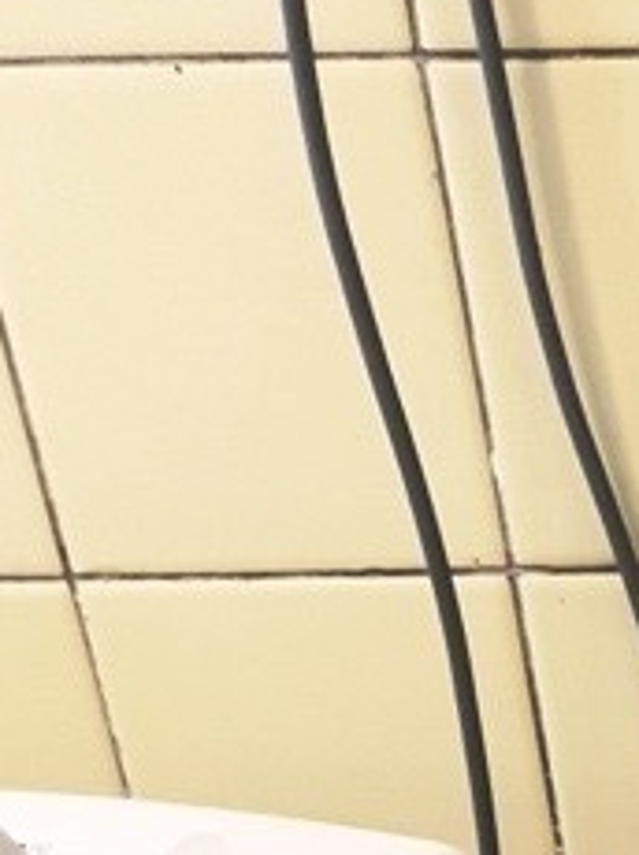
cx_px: 1278
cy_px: 1848
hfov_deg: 11.5
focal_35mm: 116
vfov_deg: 13.7
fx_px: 2860
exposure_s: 1/20
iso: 250
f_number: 1.5
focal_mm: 4.3
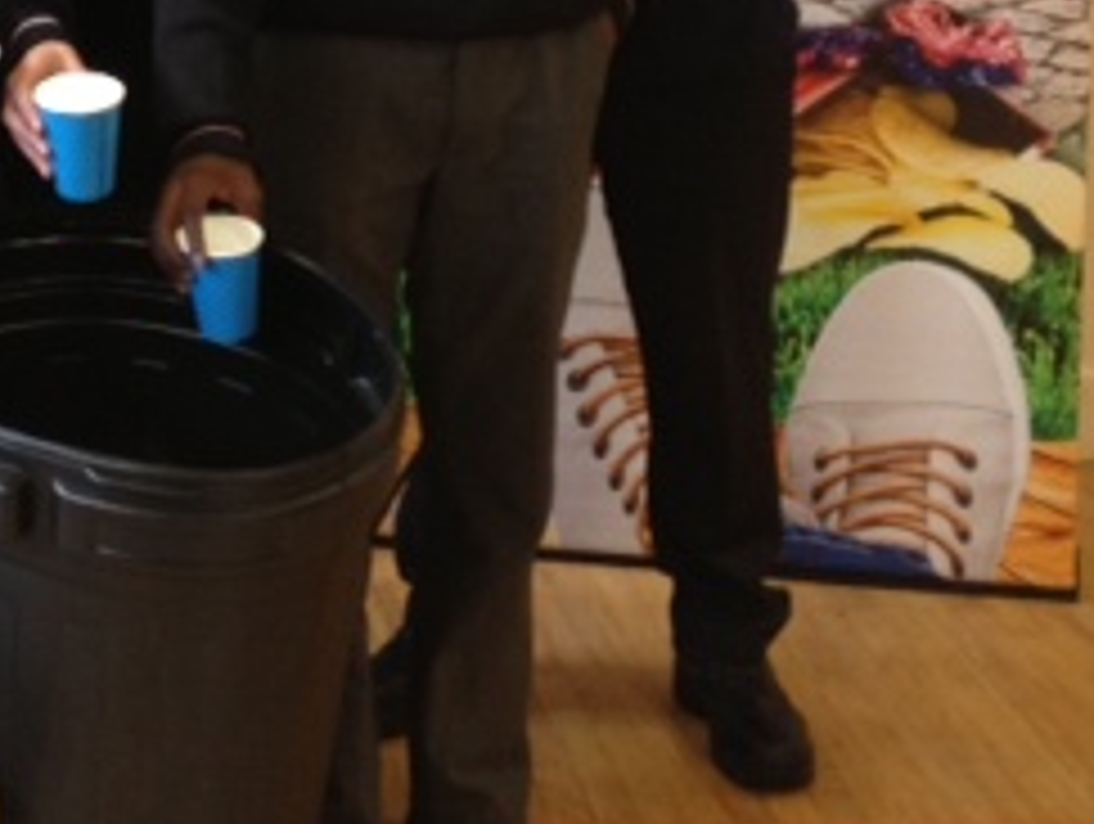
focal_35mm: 92
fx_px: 2912
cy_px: -104
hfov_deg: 20.7
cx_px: 59
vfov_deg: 15.6
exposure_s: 1/20
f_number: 2.4
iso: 125
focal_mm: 4.28
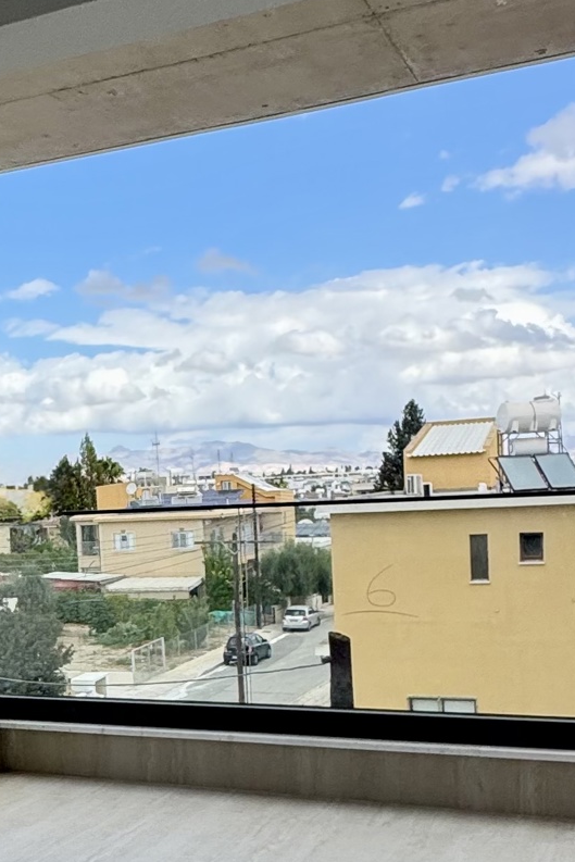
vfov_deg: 41.4
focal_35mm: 47
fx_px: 1125
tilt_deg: -3.9
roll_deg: +2.8
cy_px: 571
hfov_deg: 28.1
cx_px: 118
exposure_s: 1/1709
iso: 50
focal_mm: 2.22
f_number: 2.2
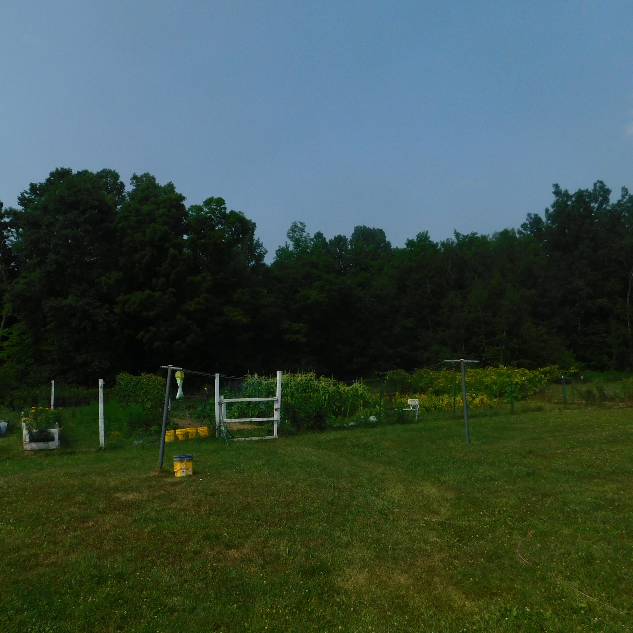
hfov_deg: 57.0
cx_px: 268
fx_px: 579
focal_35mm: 28
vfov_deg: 57.3
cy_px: 319
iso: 125
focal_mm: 4
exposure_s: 1/1000
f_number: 6
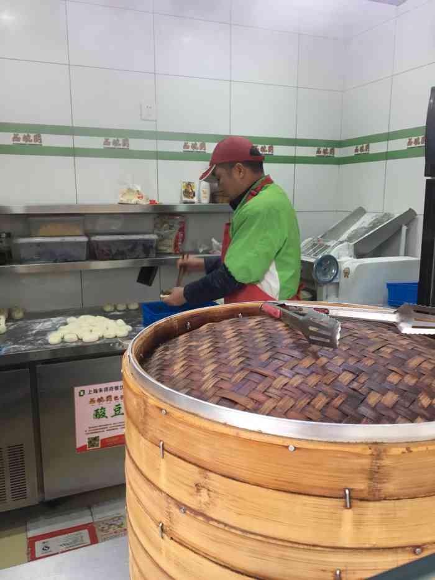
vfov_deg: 61.7
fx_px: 486
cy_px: 290
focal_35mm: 29
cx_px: 218
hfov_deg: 48.2
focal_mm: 4.15
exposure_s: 1/33
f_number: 2.2
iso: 100
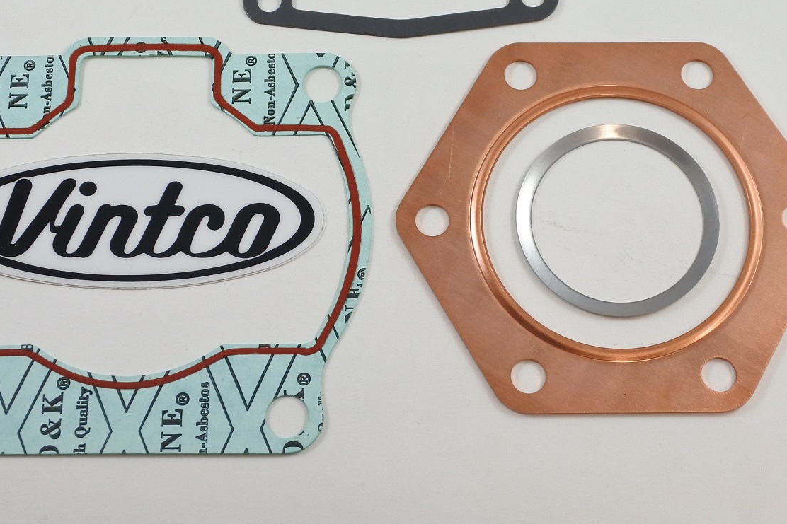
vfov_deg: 28.4
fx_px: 1027
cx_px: 360
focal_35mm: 47
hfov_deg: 41.9
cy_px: 163
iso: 400
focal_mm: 11.8
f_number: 3.8
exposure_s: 1/200
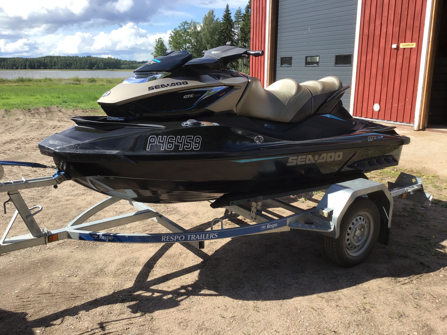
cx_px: 224
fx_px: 400
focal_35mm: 31
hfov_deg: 58.4
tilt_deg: -13.6
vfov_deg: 45.4
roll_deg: +1.7
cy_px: 168
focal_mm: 3.3
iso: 25
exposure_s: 1/741
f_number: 2.4
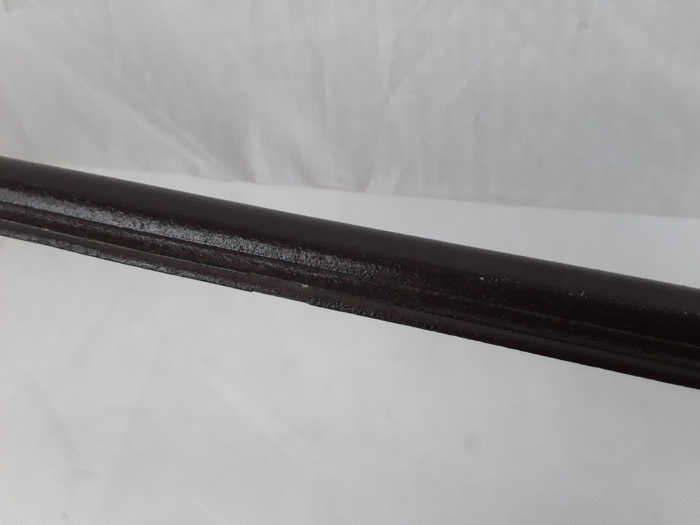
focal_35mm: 27
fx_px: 546
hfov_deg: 65.3
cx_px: 350
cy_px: 262
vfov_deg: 51.4
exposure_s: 1/100
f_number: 1.9
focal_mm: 2.91
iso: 80
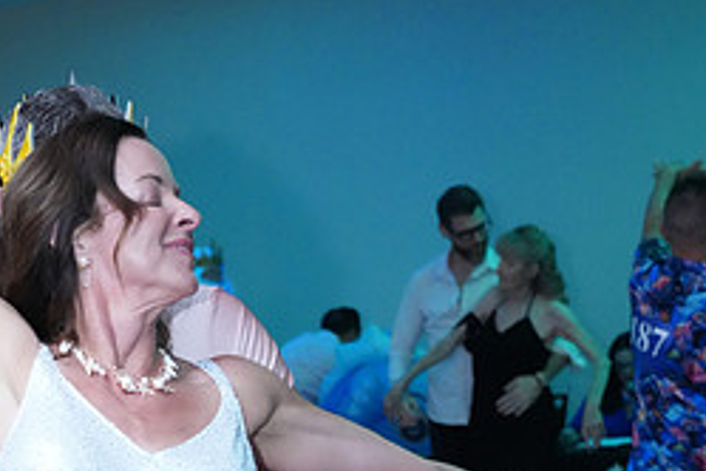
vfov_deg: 12.8
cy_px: 769
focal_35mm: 100
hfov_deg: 20.3
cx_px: 177
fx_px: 1961
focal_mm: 43
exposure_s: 1/200
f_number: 4
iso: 8000
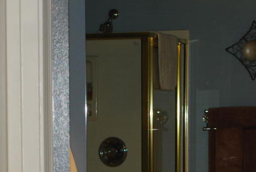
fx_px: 1553
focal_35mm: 218
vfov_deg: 6.3
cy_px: 160
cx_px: 145
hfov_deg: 9.4
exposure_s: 1/60
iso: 200
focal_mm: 52
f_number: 5.6
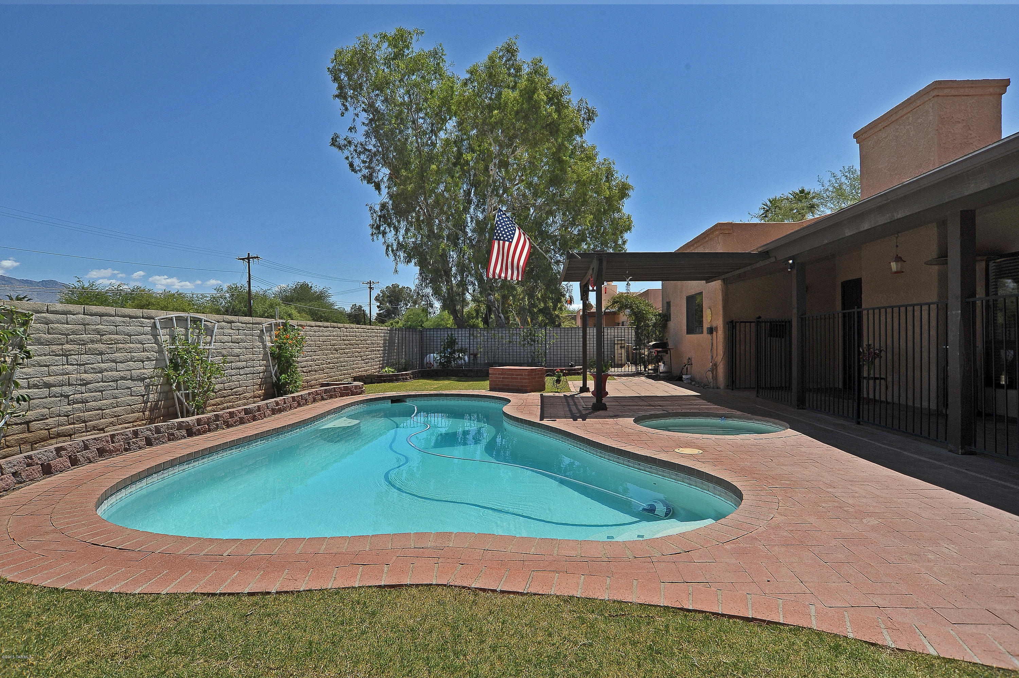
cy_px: 339
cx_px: 510
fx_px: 509
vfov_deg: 67.3
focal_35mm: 18
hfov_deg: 90.0
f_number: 11
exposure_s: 1/320
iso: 200
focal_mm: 18
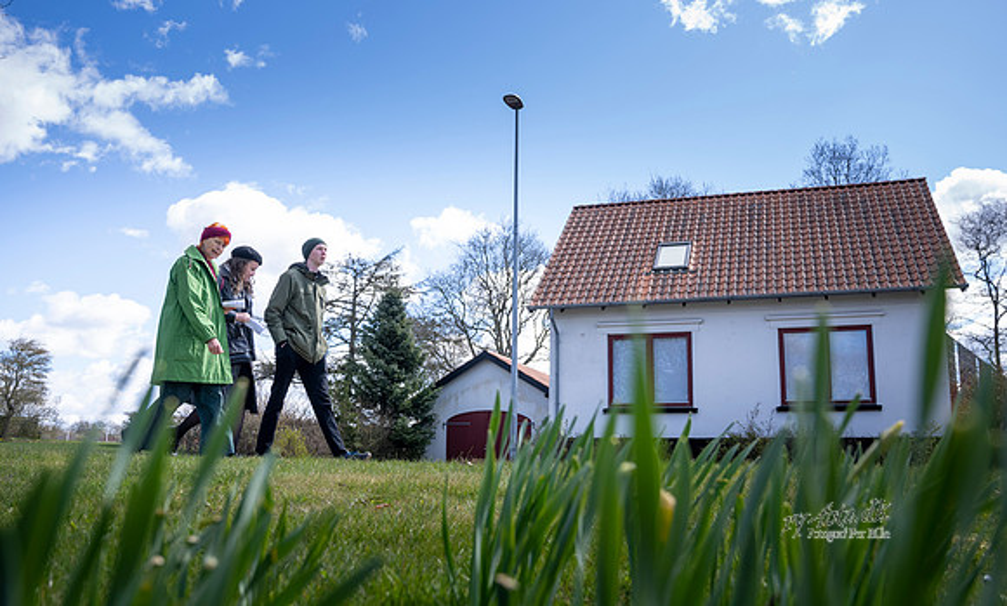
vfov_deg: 38.1
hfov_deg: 59.7
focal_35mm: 32
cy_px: 319
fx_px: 876
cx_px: 485
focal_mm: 29
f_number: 5.6
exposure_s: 1/320
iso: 200
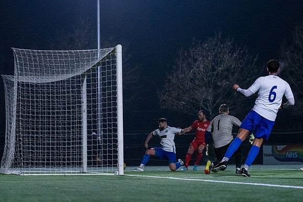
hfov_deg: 13.6
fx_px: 1271
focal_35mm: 151
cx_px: 166
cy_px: 101
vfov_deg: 9.1
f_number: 5
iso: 5000
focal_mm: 135
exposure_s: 1/800
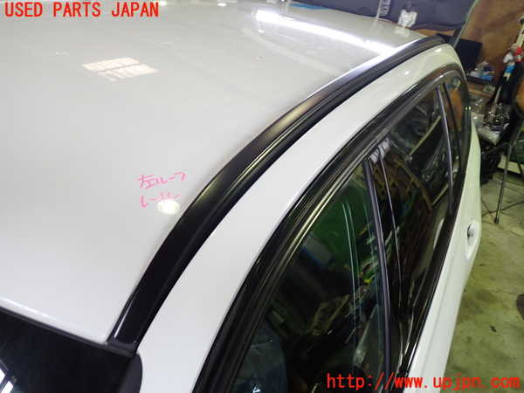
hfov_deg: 60.0
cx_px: 262
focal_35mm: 30
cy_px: 196
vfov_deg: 46.8
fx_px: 454
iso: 200
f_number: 2.3
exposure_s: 1/40
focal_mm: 5.4
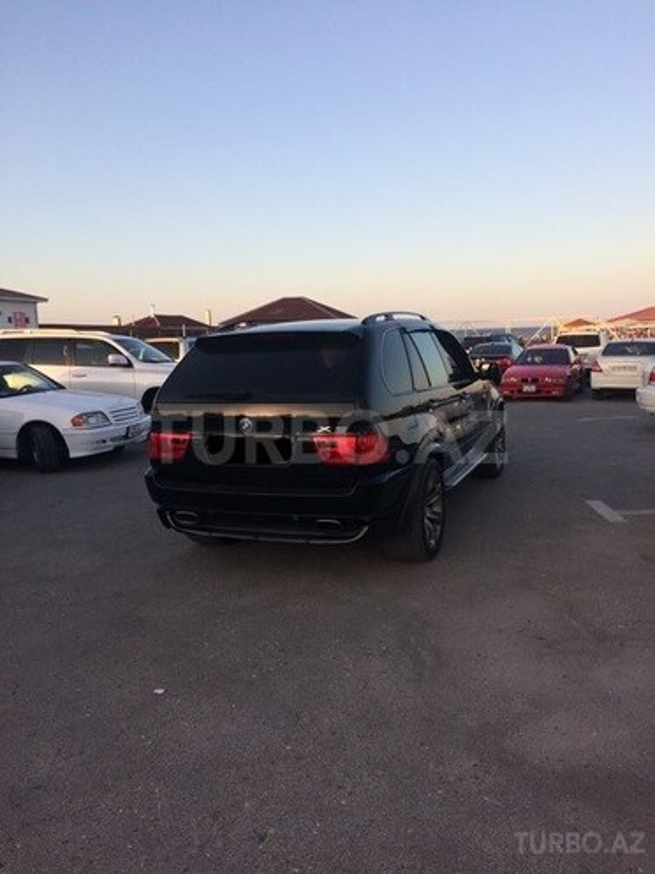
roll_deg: +1.2
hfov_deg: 48.2
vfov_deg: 61.7
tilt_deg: -8.5
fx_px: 732
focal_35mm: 29
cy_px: 437
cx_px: 328
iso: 32
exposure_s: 1/432
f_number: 2.2
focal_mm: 4.15
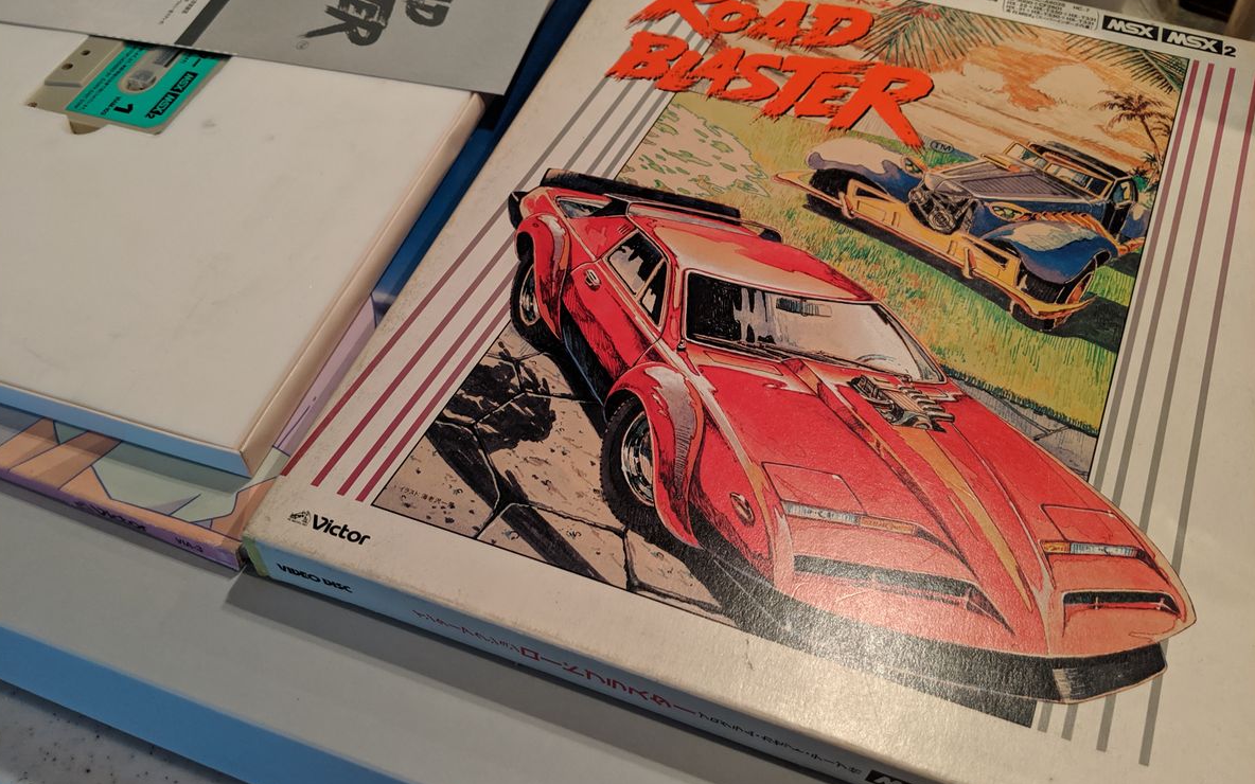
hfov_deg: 64.6
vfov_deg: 43.1
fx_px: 992
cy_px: 358
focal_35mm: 29
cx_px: 621
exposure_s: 1/33.3
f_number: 1.8
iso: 297
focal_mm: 4.44
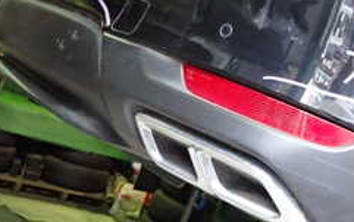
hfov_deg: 28.9
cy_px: 35
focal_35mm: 66
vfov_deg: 19.5
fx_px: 637
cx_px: 363
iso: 400
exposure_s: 1/30
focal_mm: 4.5
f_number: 2
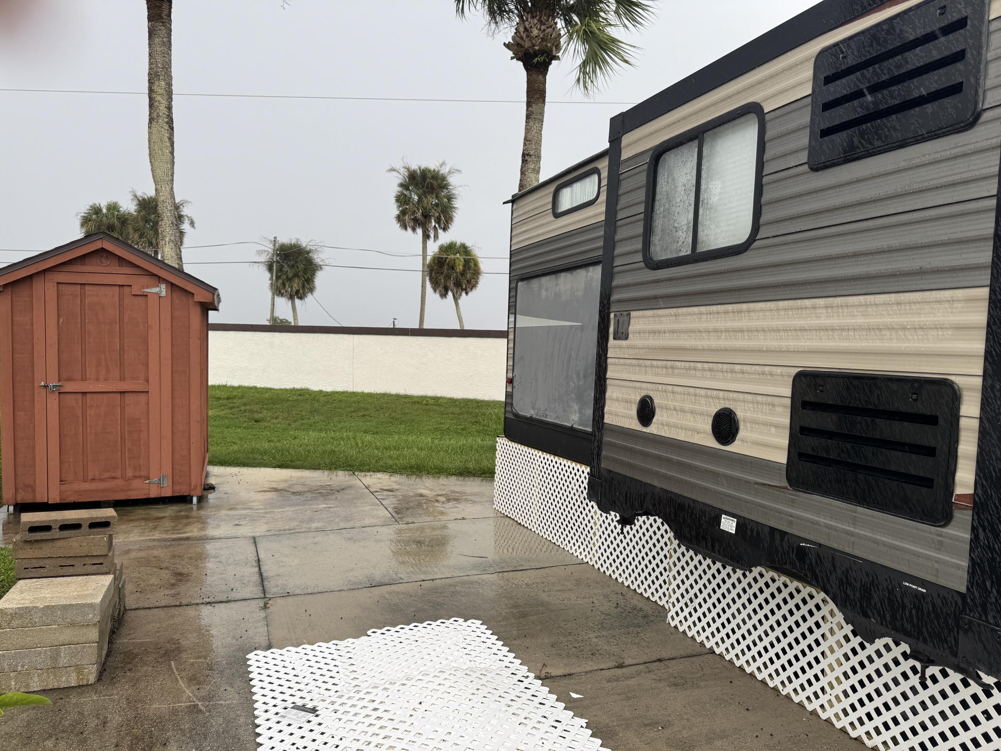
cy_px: 376
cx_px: 500
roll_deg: -1.2
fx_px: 694
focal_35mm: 24
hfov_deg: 71.6
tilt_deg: -1.5
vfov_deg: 56.8
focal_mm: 6.76
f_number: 1.78
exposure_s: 1/499
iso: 80
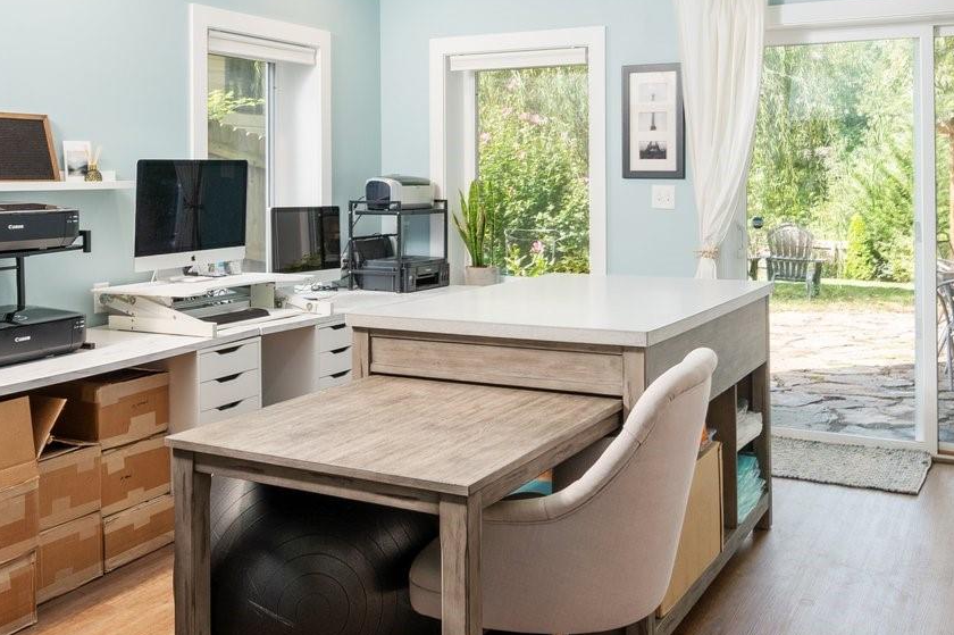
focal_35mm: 39
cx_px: 466
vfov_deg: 33.6
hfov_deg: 49.6
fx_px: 1033
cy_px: 178
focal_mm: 16
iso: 800
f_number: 8
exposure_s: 1/10
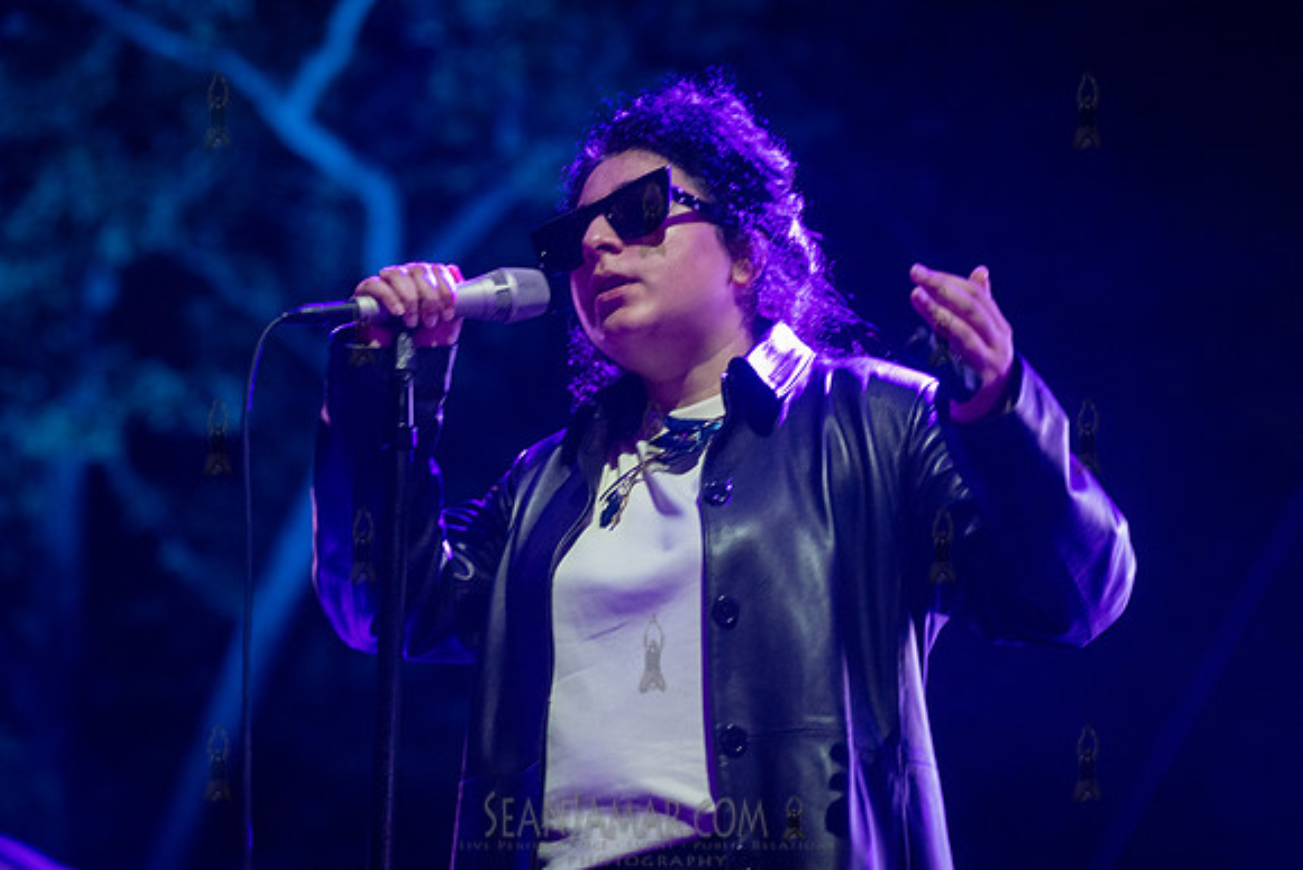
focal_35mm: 120
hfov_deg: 17.1
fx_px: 4344
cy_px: 435
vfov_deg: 11.4
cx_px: 652
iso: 5000
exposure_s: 1/125
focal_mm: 120
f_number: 4
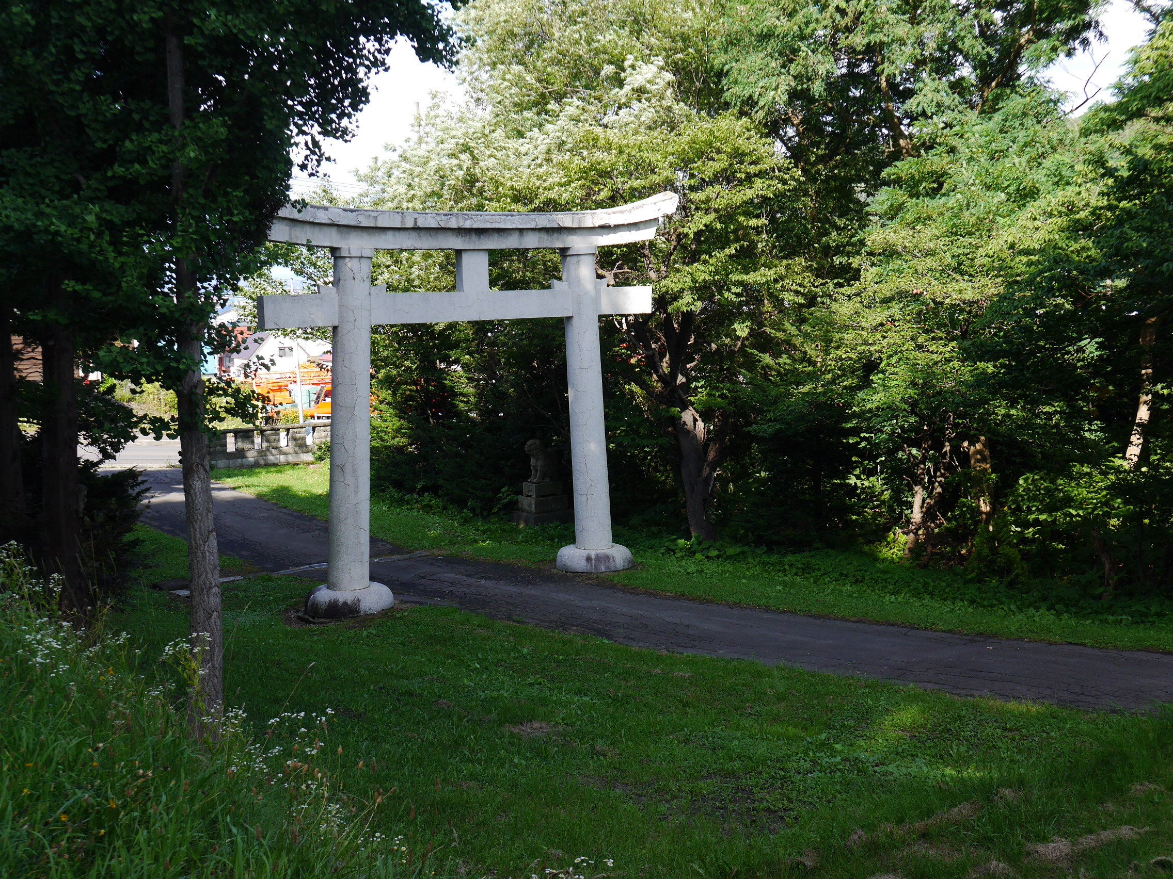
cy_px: 440
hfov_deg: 44.8
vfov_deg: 34.3
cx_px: 586
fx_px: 1423
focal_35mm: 42
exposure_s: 1/160
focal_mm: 21
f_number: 5.6
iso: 160
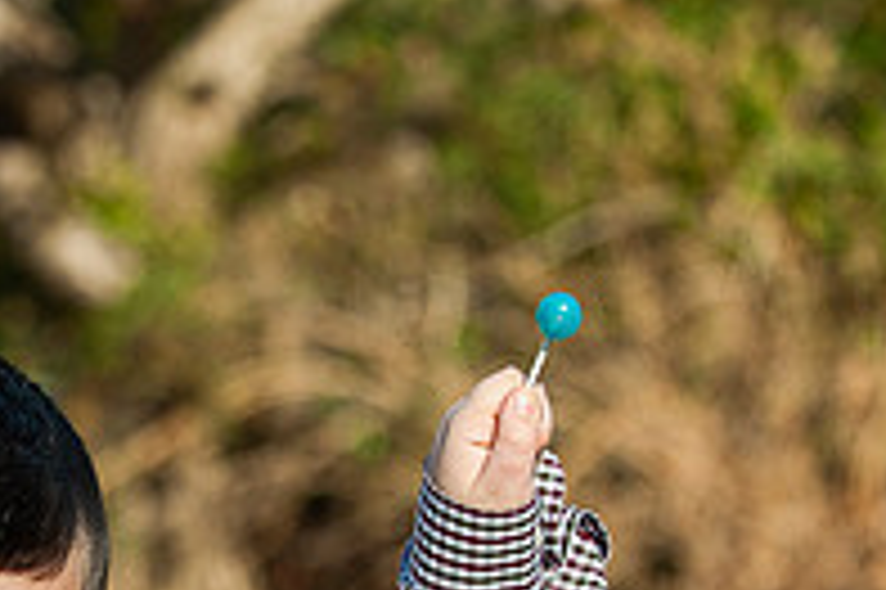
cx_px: -67
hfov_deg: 8.7
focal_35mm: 235
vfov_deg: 5.8
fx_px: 5779
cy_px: 604
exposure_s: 1/3200
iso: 320
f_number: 3.5
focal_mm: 80
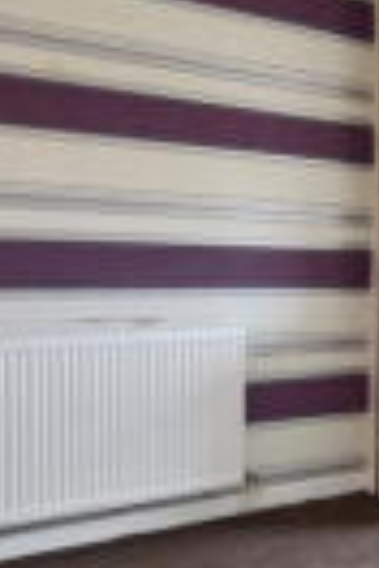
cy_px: 286
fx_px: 853
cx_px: 435
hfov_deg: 23.3
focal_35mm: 54
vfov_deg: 36.9
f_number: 3.5
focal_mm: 10
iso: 125
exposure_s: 1/20
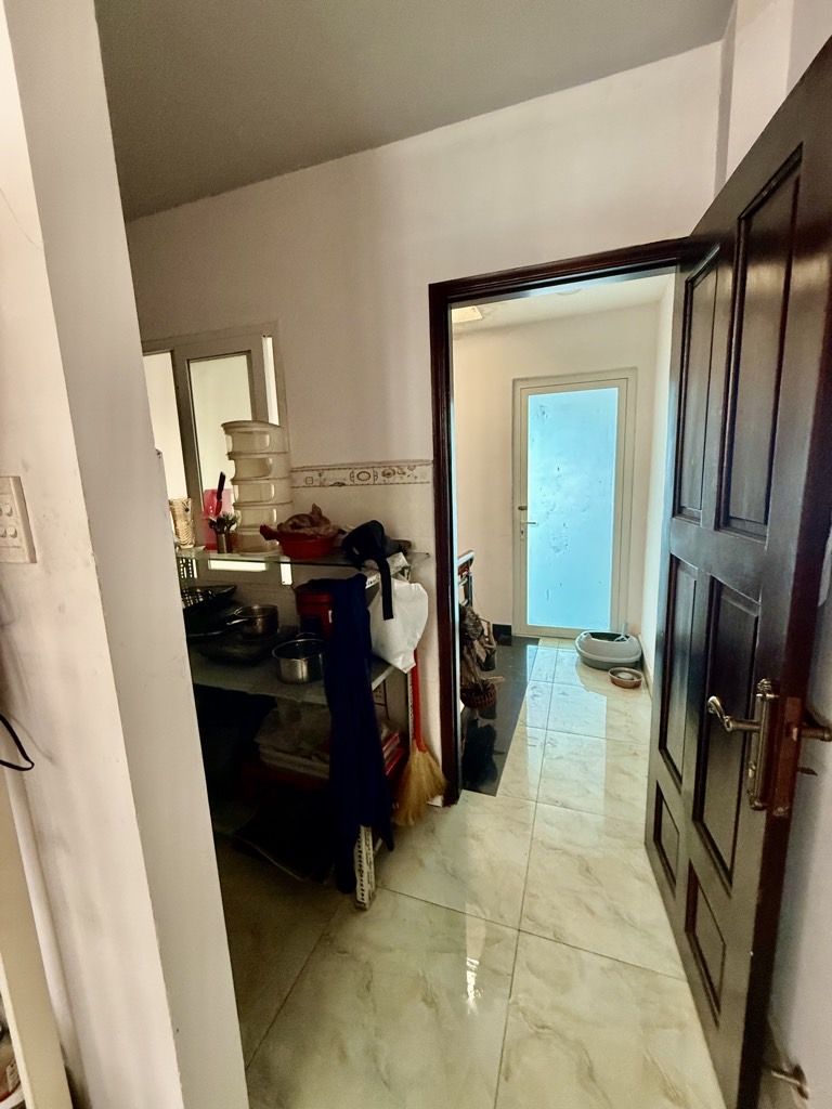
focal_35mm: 14
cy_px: 554
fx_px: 449
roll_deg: +2.0
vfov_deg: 102.1
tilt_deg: -6.8
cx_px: 416
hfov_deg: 85.7
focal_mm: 2.22
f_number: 2.2
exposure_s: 1/50
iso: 400
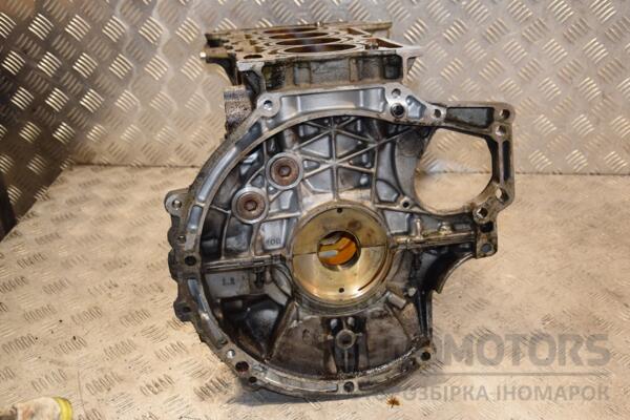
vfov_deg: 29.9
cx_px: 315
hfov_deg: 43.6
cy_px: 210
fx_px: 787
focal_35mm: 45
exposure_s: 1/125
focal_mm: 30
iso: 800
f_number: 5
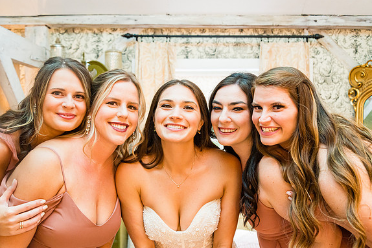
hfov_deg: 54.4
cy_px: 123
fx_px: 362
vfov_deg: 37.9
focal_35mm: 35
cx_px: 187
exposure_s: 1/60
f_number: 5
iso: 3600
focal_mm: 34
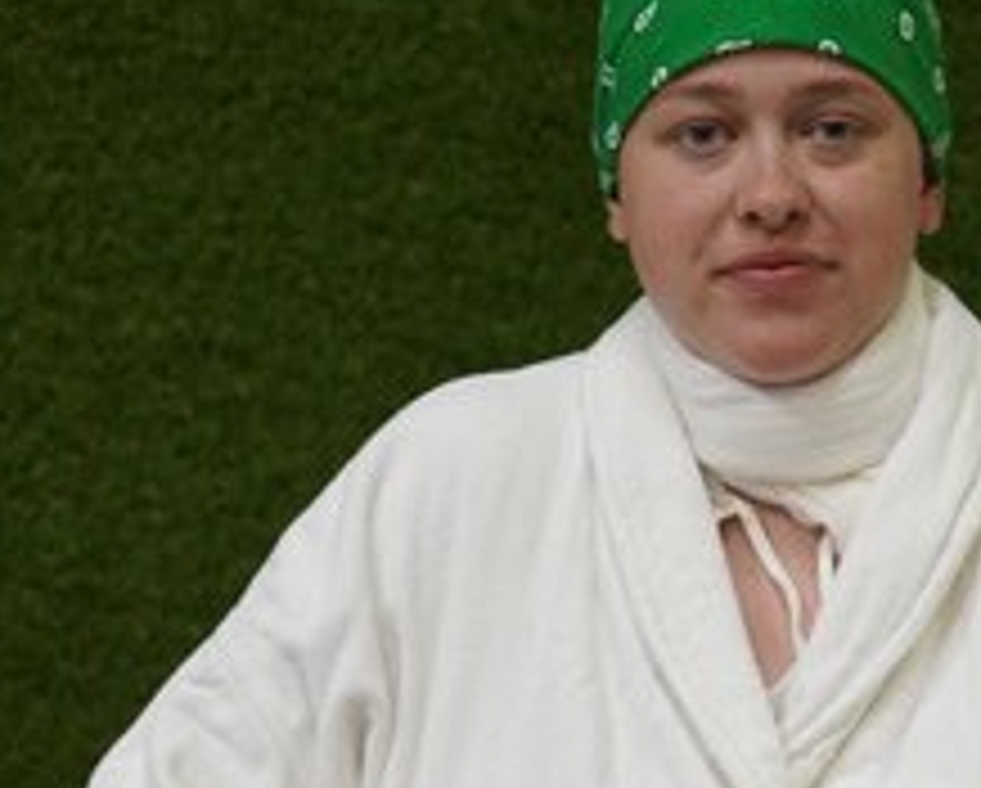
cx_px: 810
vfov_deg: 10.9
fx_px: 4124
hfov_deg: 13.5
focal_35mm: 142
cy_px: 362
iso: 2500
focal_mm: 55
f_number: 4
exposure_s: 1/160
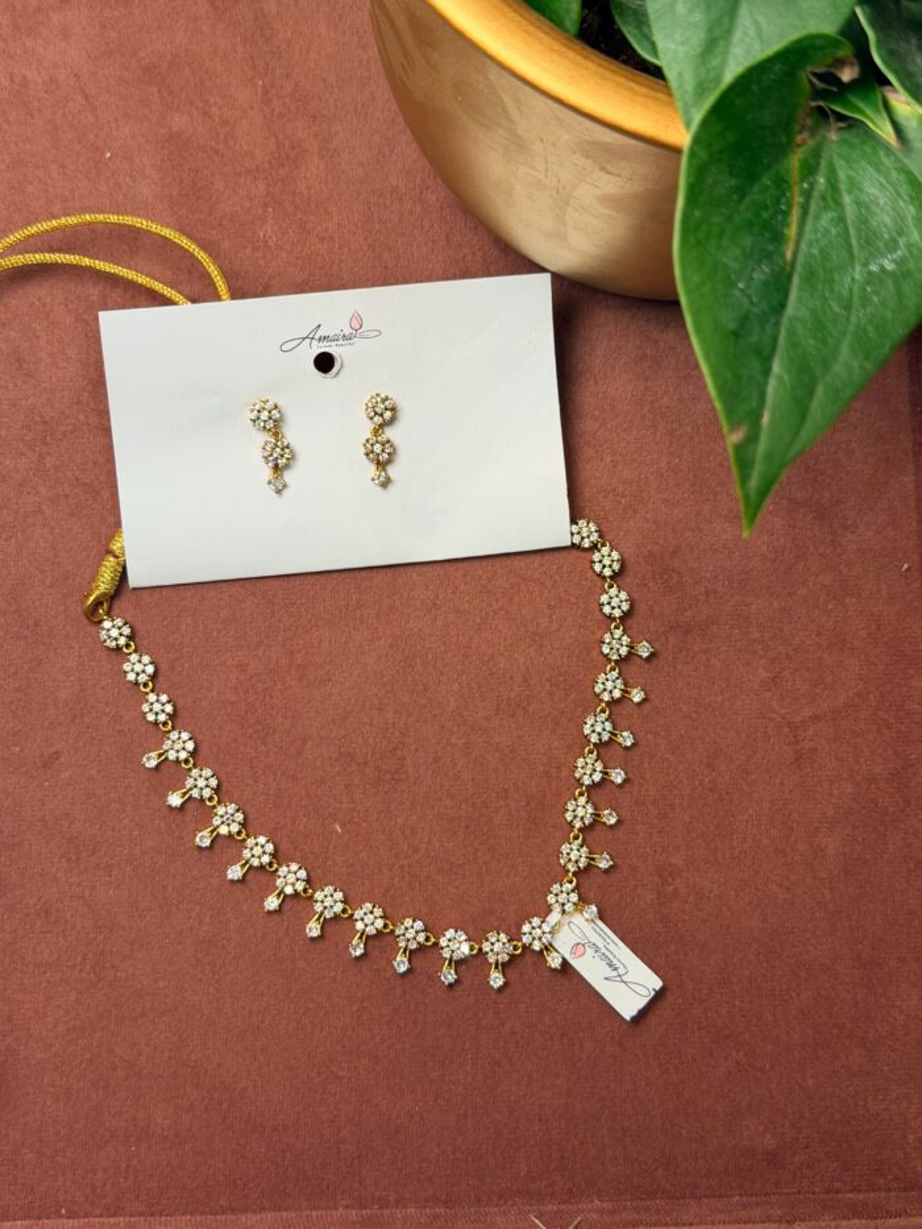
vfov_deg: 39.7
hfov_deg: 30.3
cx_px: 461
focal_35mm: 48
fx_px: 1704
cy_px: 614
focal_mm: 6.76
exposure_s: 1/119
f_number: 1.78
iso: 50
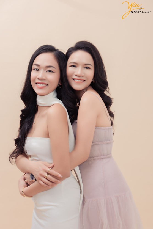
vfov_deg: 35.6
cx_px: 76
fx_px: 357
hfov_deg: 24.2
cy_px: 114
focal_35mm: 56
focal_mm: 56
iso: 200
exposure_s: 1/125
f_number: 7.1
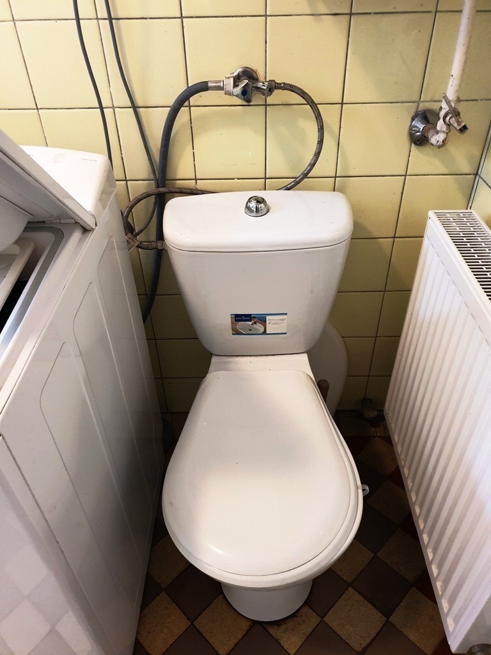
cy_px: 328
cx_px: 246
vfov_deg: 67.3
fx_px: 492
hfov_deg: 53.1
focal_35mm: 26
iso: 250
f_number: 1.5
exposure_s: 1/20
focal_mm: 4.3
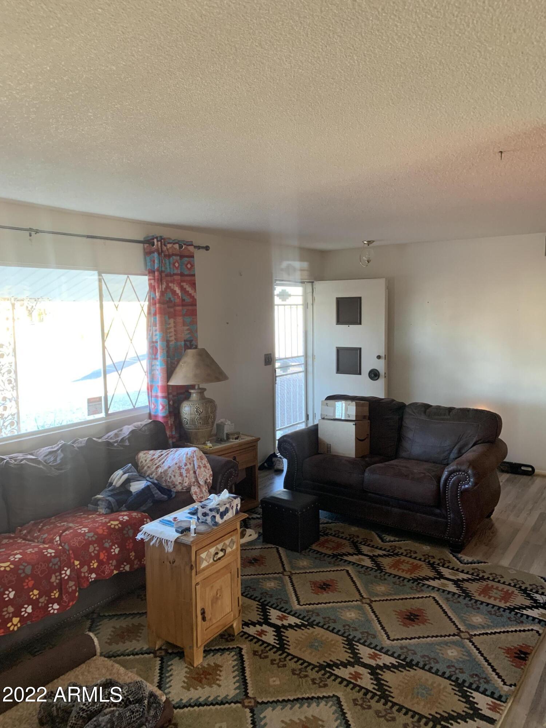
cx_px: 273
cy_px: 364
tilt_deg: -5.4
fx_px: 547
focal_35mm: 26
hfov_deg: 53.1
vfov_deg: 67.3
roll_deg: +0.6
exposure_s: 1/60
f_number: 1.8
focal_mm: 4.25
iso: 250
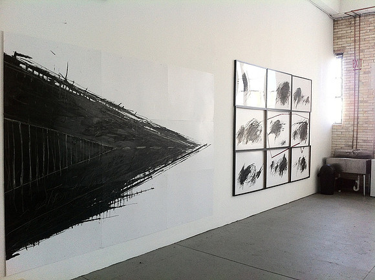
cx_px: 188
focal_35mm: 35
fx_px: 379
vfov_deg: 40.6
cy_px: 140
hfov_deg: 52.7
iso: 125
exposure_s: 1/15
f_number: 2.8
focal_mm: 3.85
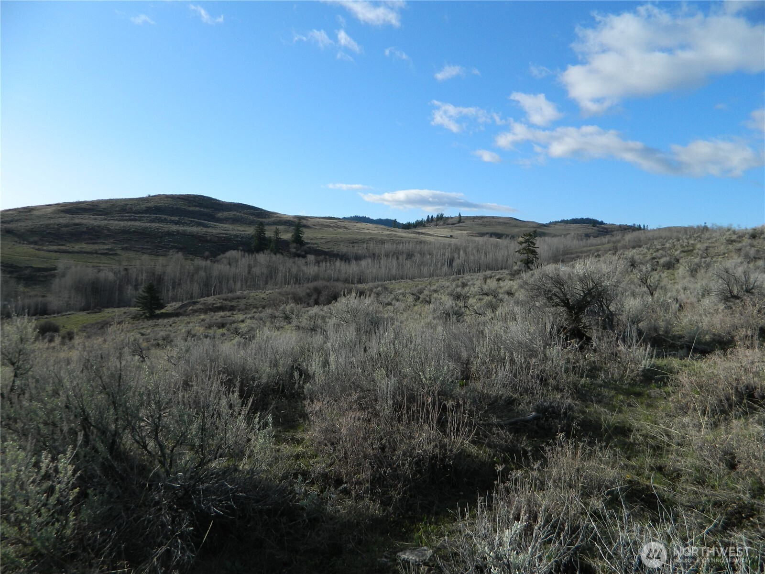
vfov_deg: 54.9
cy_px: 287
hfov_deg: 69.4
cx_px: 382
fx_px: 552
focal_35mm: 25
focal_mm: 4.5
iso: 80
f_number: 8.7
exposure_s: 1/160
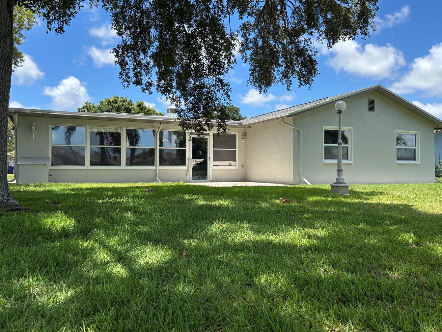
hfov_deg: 58.1
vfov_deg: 45.4
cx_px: 252
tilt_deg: +1.8
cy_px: 155
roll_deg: +0.4
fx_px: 396
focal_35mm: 31
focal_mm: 5.96
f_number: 1.6
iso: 50
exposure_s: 1/1876
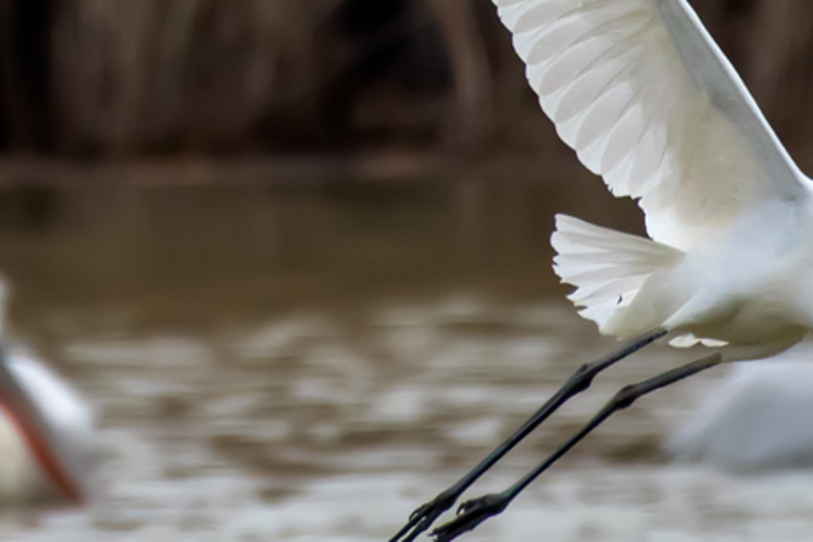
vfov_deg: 0.8
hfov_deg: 1.2
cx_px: 801
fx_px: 38401
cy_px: 53
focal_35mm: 1700
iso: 1000
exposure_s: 1/4000
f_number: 5.6
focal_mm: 500
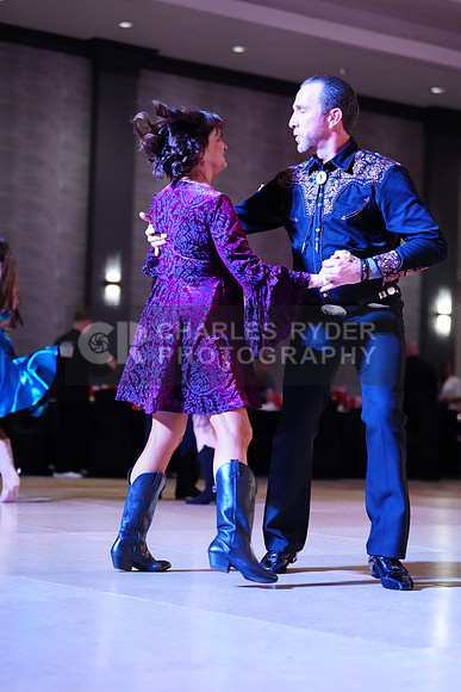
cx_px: 230
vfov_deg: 26.3
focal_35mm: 77
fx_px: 1478
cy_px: 346
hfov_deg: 17.7
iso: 5000
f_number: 2.8
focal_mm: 77
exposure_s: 1/400
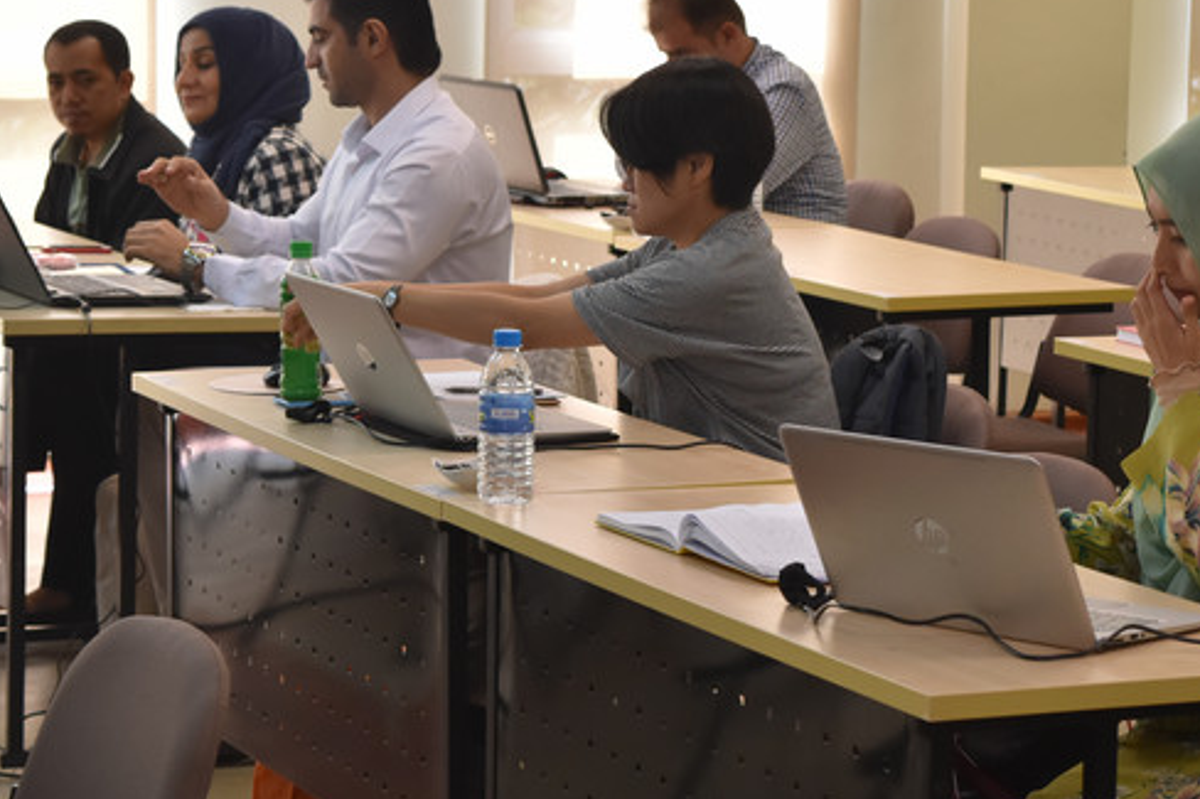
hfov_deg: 16.6
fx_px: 4098
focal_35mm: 123
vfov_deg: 11.1
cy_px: 343
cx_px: 843
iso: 800
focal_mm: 50
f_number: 6.3
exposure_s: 1/200
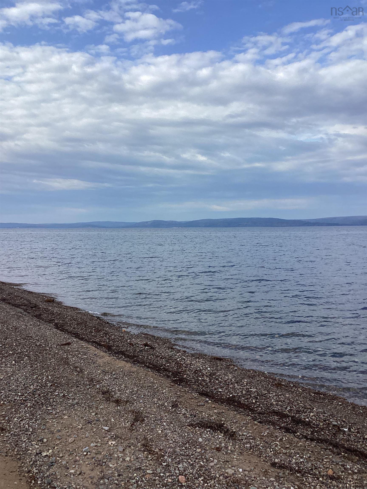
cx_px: 184
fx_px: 438
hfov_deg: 45.4
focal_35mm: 31
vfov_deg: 58.4
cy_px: 244
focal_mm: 3.3
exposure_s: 1/1006
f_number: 2.4
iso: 25
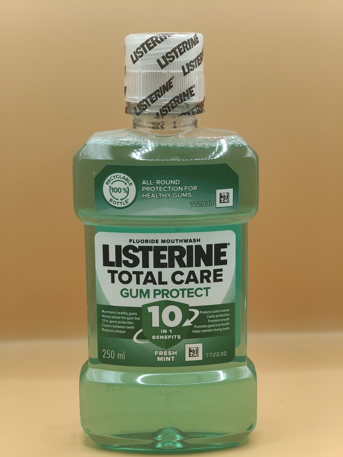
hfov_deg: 21.0
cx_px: 172
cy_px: 228
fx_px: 925
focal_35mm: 70
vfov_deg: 27.8
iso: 263
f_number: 2.55
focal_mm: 13.3
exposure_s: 1/100
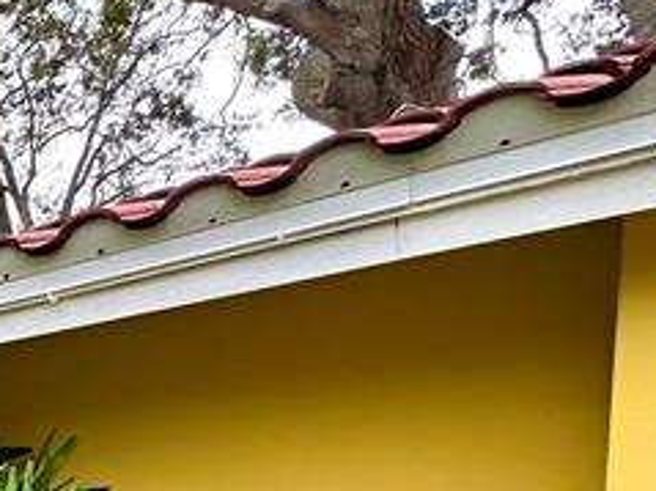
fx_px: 1136
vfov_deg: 21.6
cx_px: -626
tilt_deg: -2.8
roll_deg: -1.6
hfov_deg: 19.6
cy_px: 667
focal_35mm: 60
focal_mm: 2.22
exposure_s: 1/99
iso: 40
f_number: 2.2
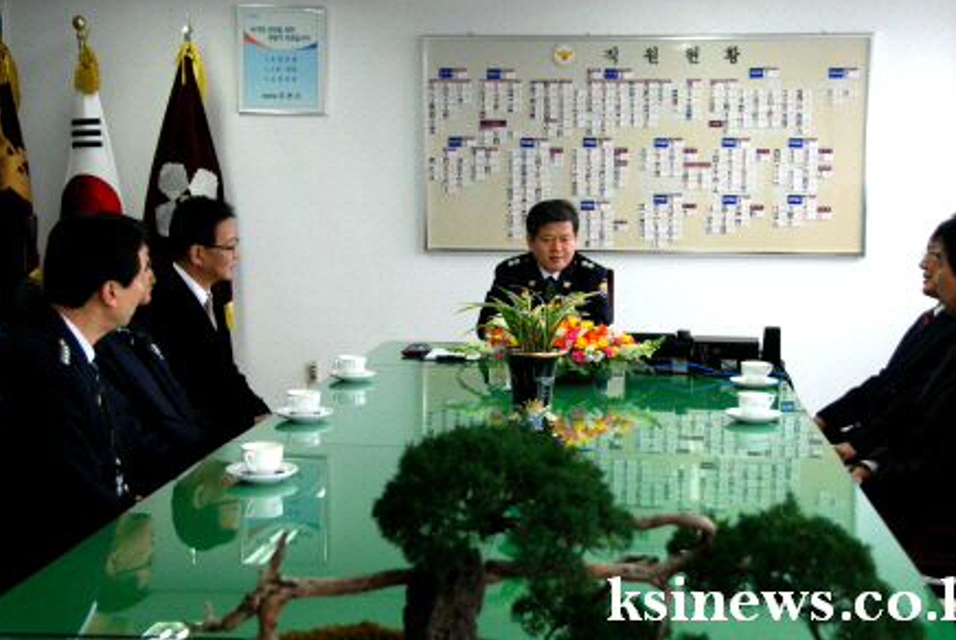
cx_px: 524
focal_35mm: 55
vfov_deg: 24.7
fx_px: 1463
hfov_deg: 36.2
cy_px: 306
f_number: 4.2
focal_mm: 32
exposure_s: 1/125
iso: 400
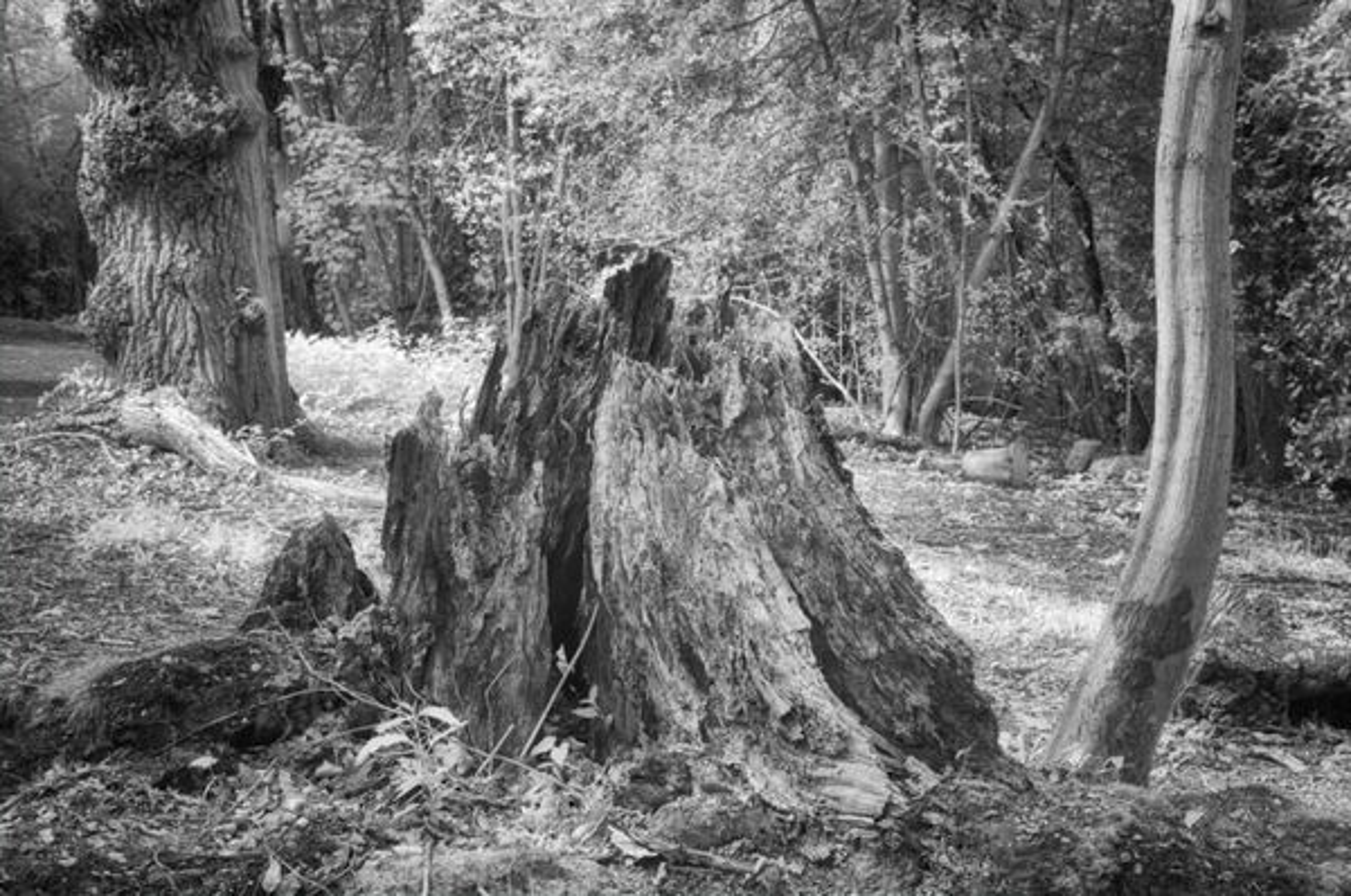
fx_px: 1836
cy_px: 448
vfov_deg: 27.4
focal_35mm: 49
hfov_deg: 40.4
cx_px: 676
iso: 200
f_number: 8
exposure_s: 1/60
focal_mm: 32.5
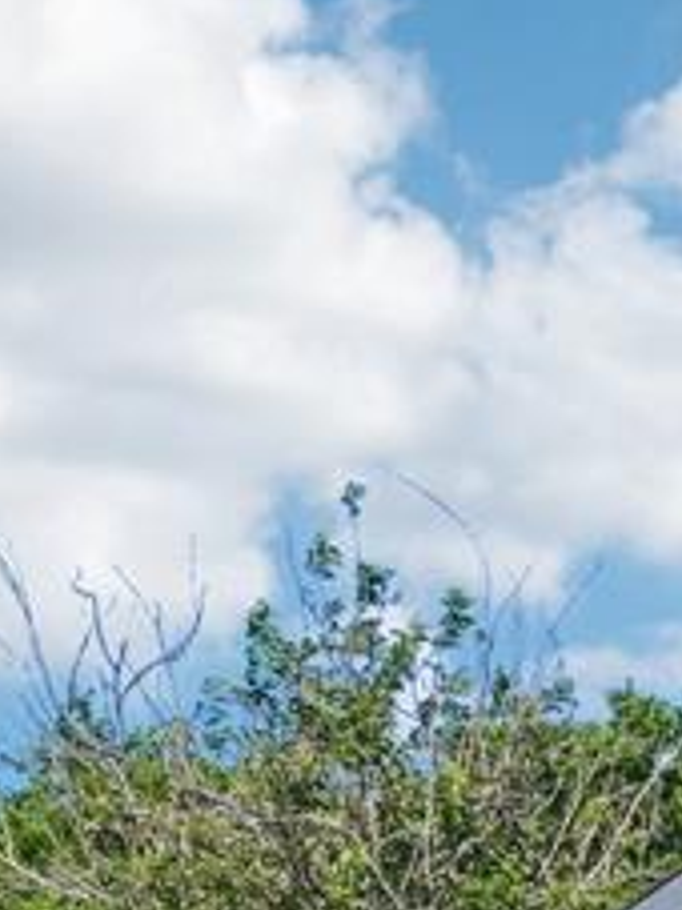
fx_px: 3418
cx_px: 1970
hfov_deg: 9.3
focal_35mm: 130
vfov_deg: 14.3
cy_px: 1291
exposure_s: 1/1000
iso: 400
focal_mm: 30
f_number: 8
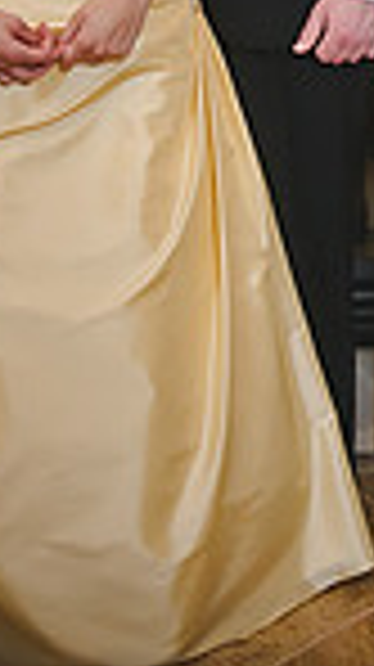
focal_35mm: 70
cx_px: 518
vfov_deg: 27.8
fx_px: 1237
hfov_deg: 16.1
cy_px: -47
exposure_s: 1/50
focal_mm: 17
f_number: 5.6
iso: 400
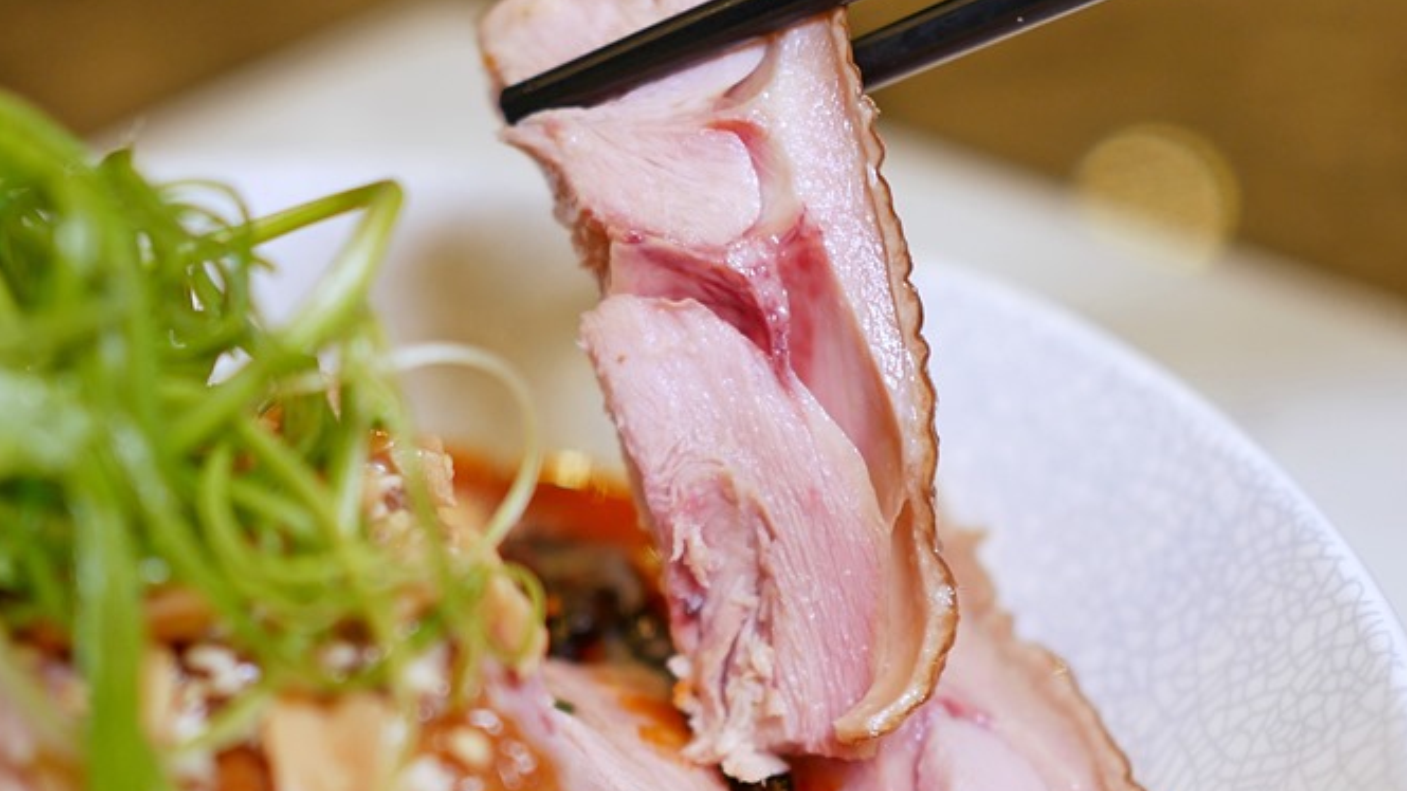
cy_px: 394
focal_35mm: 82
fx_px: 3059
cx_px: 715
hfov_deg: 25.9
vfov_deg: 14.7
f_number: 1.8
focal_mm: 25
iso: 200
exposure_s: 1/80
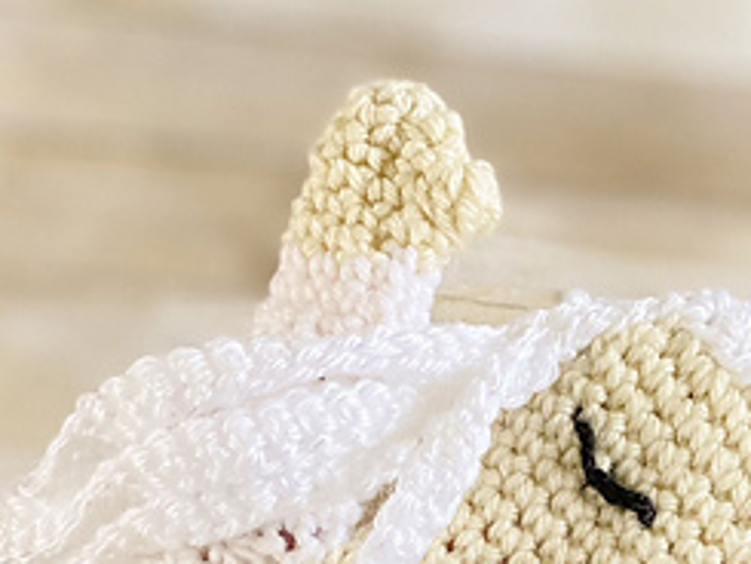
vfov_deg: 19.9
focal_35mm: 68
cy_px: 723
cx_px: 536
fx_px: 1476
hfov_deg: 28.2
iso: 400
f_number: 1.8
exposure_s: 1/60
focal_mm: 4.25
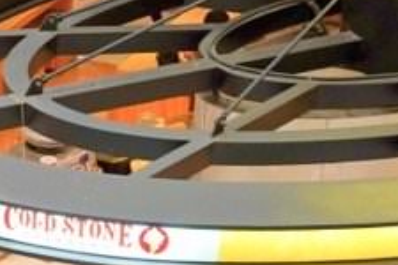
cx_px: 0
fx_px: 2184
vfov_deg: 6.7
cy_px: 539
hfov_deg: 10.3
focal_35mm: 198
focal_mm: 37.1
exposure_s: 1/160
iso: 1000
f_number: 4
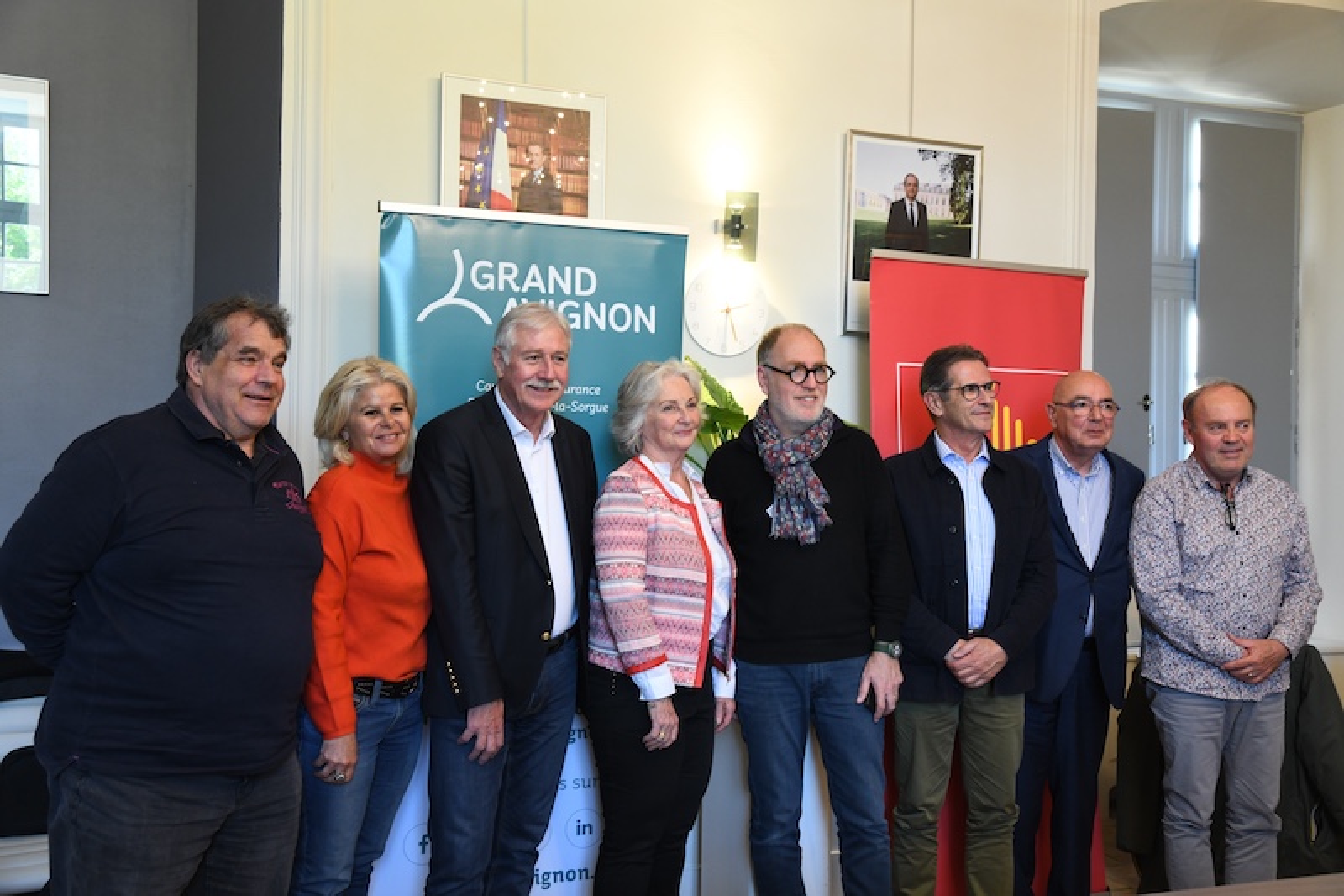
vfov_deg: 37.8
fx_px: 1306
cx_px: 672
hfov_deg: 54.4
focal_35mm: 35
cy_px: 448
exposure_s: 1/40
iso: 1400
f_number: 6.3
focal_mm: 35
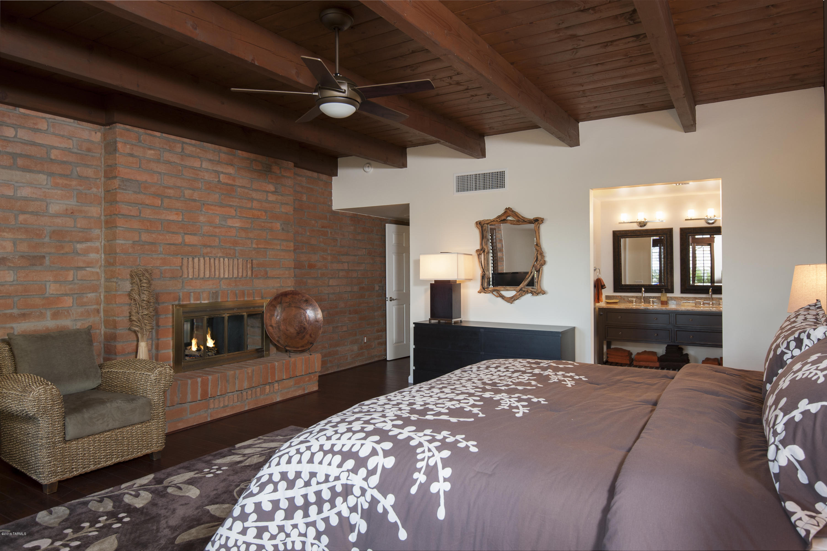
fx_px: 528
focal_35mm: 23
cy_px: 276
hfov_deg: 76.1
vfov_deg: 55.0
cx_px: 414
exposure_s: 1/40
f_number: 8
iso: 400
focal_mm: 23
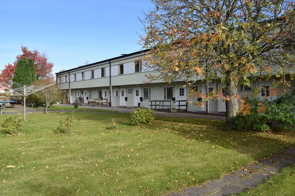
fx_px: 246
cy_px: 98
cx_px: 148
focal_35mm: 30
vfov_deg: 43.6
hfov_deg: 61.9
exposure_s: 1/320
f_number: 9
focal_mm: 20
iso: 200
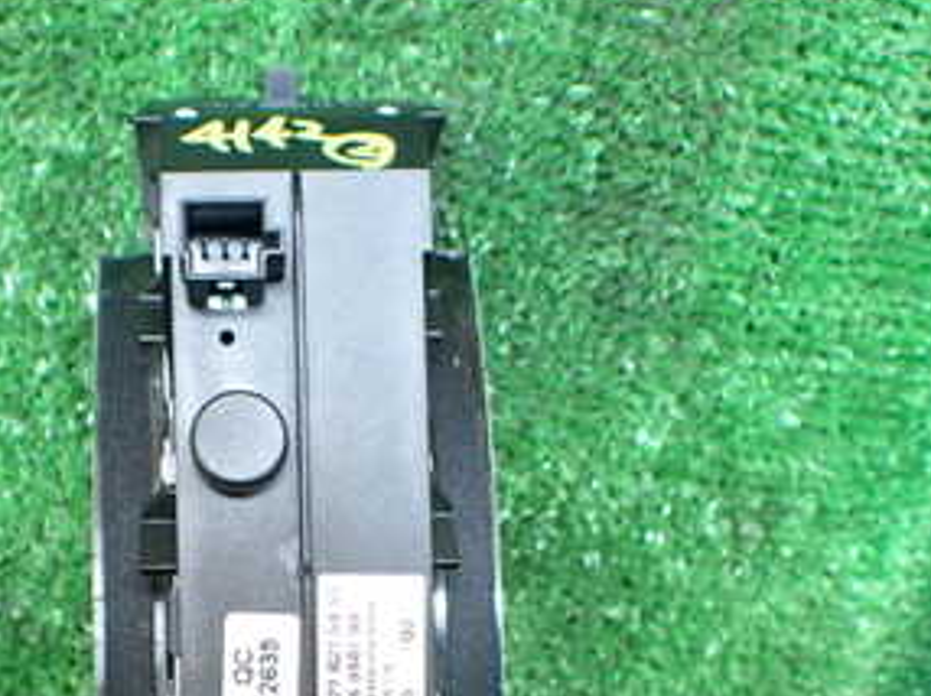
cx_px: 293
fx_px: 1693
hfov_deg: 30.5
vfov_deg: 22.8
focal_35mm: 63
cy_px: 605
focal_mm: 5.4
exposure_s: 1/125
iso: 400
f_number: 2.3
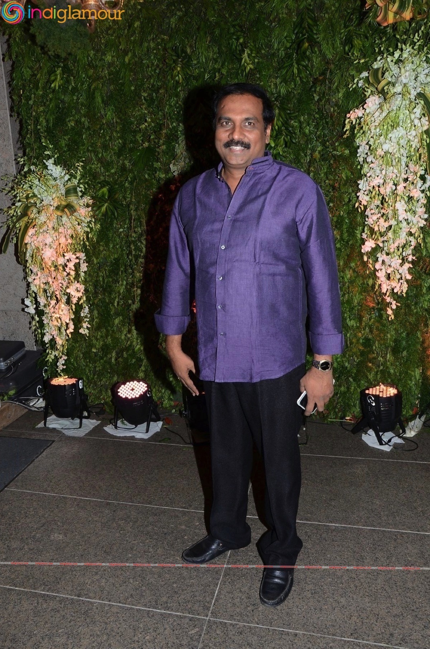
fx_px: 567
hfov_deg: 41.6
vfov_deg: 59.6
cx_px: 215
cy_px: 324
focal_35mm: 32
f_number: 7.1
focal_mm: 21
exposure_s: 1/125
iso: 500
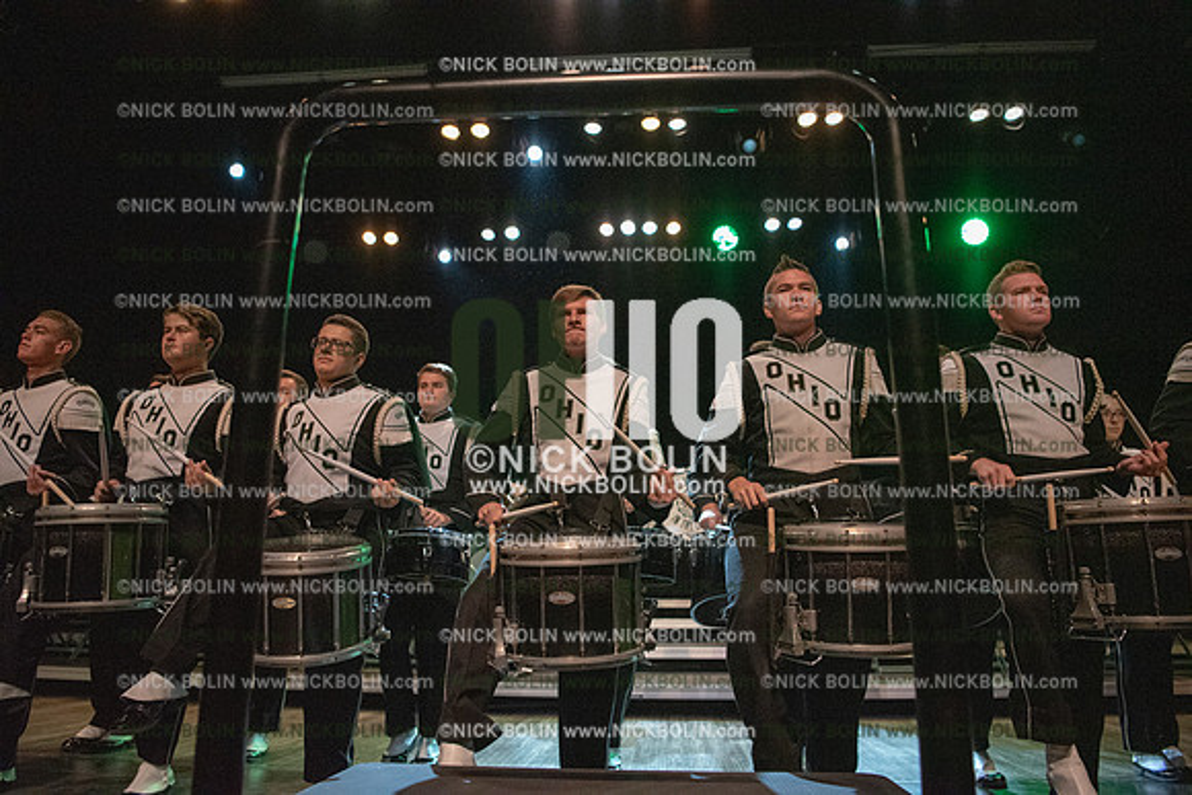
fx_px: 795
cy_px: 398
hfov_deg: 73.7
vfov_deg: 53.2
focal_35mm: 24
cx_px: 596
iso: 10000
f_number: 2.8
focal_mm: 24
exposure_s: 1/4000
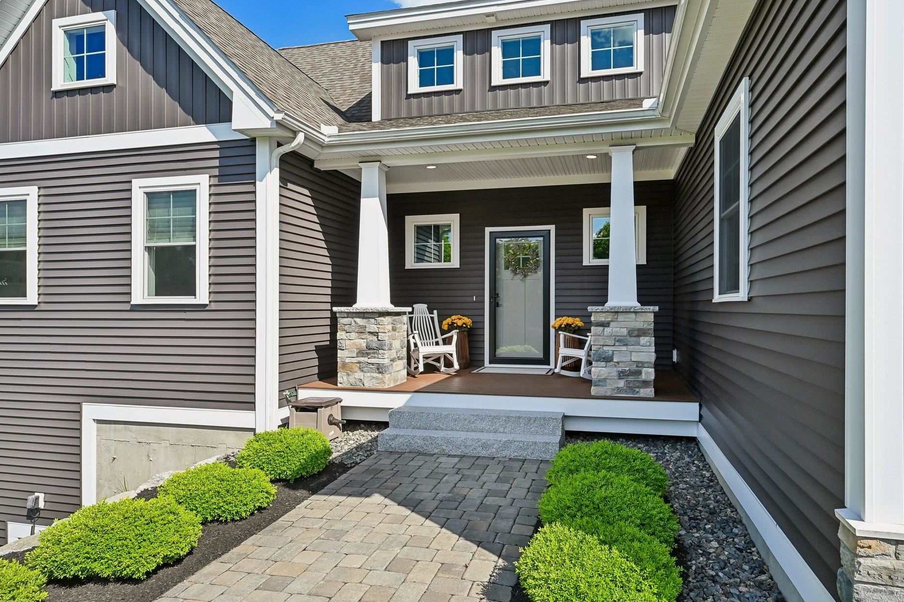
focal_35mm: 21
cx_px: 490
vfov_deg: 59.4
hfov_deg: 81.0
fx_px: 527
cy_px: 280
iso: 400
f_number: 8
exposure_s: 1/500
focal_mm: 19
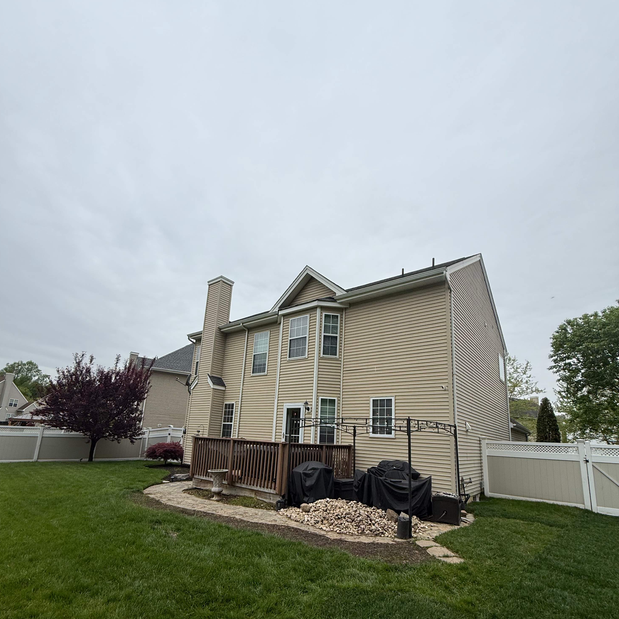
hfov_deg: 84.0
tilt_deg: +13.5
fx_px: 344
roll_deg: +1.8
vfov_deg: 82.9
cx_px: 303
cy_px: 373
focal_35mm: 17
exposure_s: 1/651
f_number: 2.2
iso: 50
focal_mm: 2.22
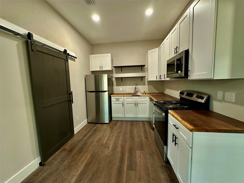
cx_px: 122
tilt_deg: -5.2
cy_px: 92
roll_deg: +1.3
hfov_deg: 102.1
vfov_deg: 85.7
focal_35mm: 14
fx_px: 99
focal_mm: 2.22
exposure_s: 1/60
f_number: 2.2
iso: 320
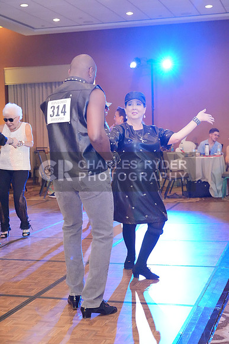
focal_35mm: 61
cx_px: 114
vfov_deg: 32.9
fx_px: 582
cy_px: 172
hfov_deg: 22.3
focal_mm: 61
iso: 12800
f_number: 4
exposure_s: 1/400
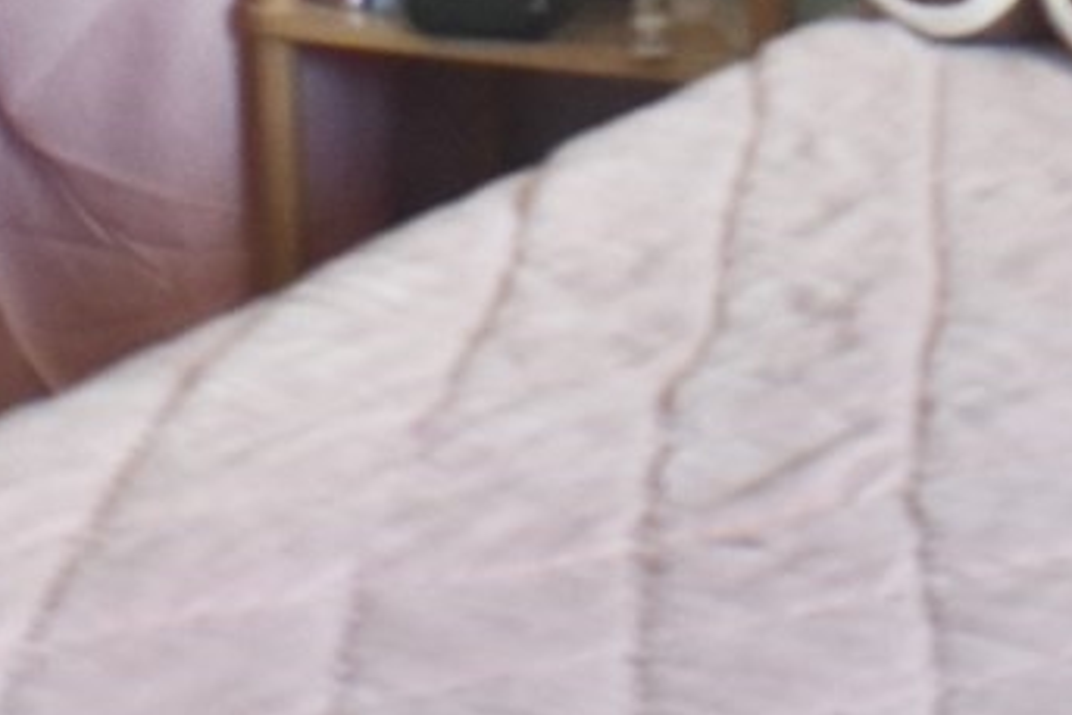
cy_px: -639
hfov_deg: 9.5
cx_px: 859
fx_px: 6405
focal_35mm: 215
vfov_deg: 6.2
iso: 400
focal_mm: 24
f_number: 4
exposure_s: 1/250
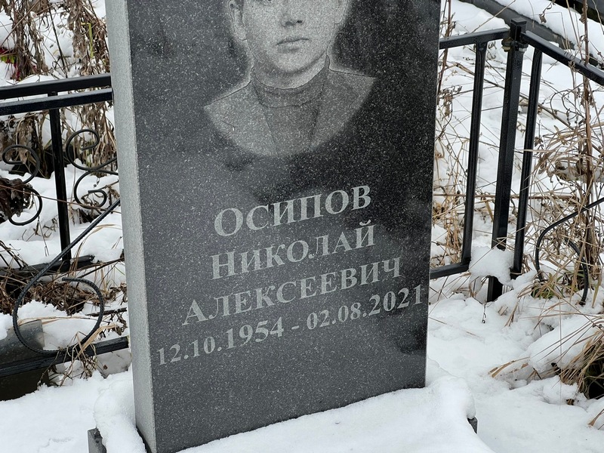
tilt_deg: -29.4
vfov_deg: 19.1
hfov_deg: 25.3
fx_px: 1344
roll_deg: +0.8
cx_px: 302
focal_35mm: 77
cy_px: 226
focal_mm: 9
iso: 80
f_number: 2.8
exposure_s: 1/99
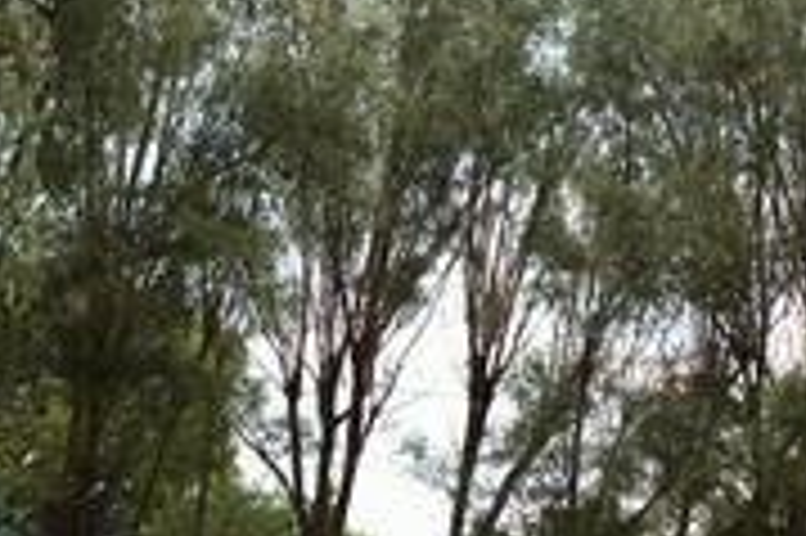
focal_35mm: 55
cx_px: 680
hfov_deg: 34.8
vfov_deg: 24.5
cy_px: 343
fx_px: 1230
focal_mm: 24
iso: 500
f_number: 3.2
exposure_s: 1/500
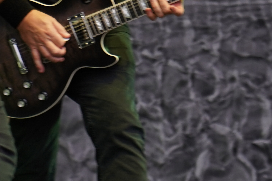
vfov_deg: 3.3
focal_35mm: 420
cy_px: -101
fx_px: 3173
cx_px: 2
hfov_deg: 4.9
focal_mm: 105
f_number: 4
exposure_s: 1/125
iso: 320
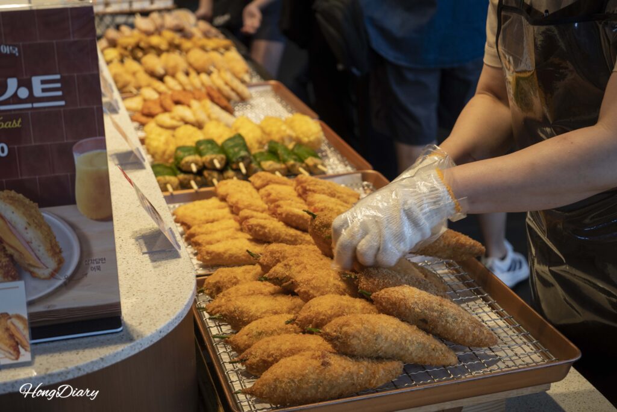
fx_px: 1028
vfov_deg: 22.6
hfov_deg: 33.4
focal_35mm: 60
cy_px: 206
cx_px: 308
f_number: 5.6
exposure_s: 1/160
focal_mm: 60
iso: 640
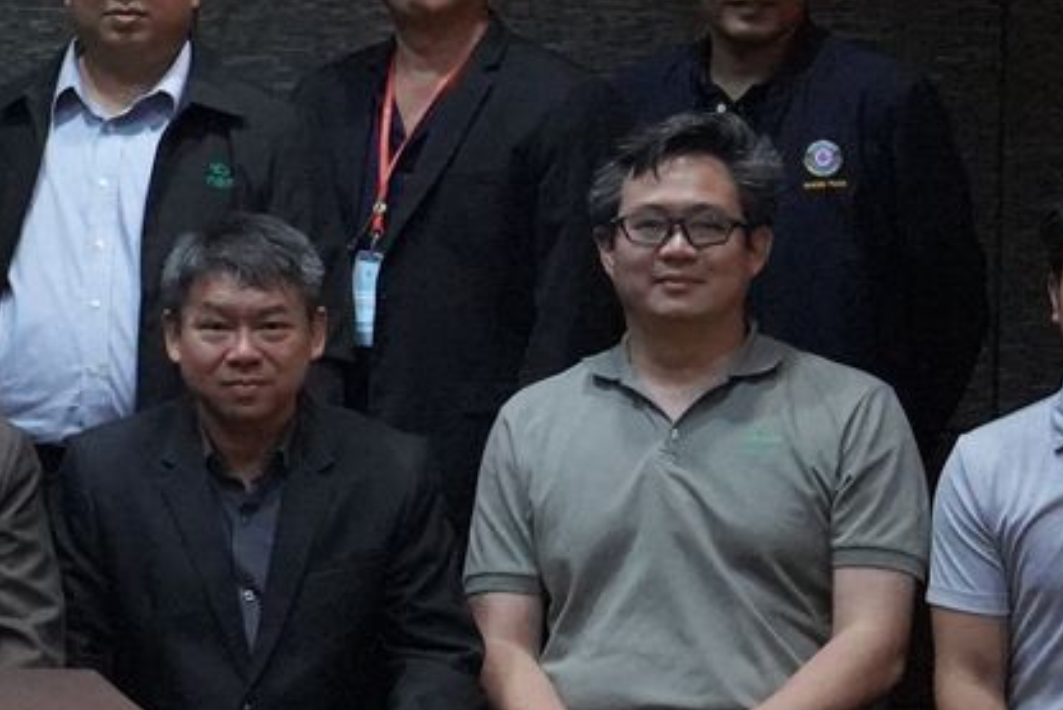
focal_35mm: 252
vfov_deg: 5.5
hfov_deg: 7.7
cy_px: 50
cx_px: -1205
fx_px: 7446
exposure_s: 1/2500
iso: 10000
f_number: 1.4
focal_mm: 50
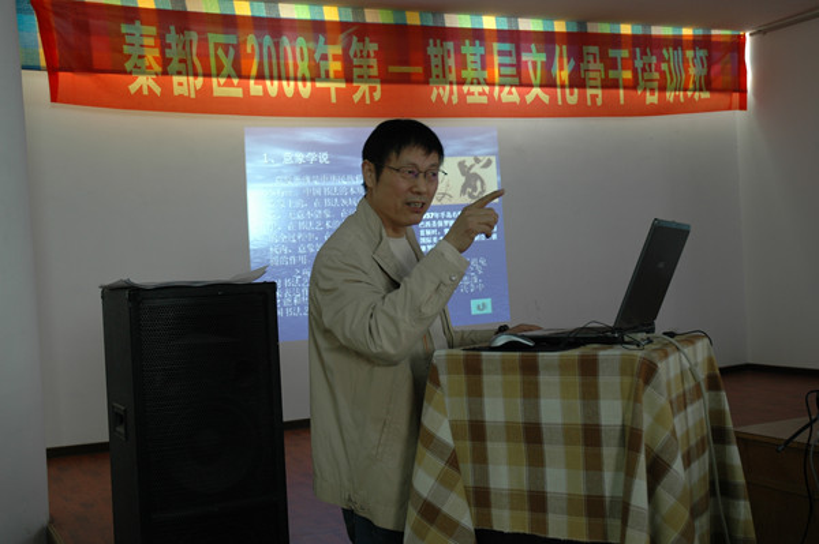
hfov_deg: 45.0
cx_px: 410
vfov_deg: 30.8
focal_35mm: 44
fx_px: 989
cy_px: 272
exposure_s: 1/20
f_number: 4
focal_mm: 29
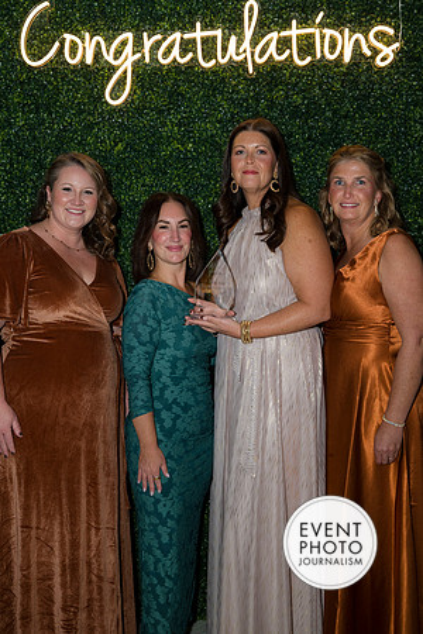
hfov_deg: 27.0
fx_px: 881
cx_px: 212
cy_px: 317
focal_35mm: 50
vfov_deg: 39.6
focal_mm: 50
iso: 500
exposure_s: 1/160
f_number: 5
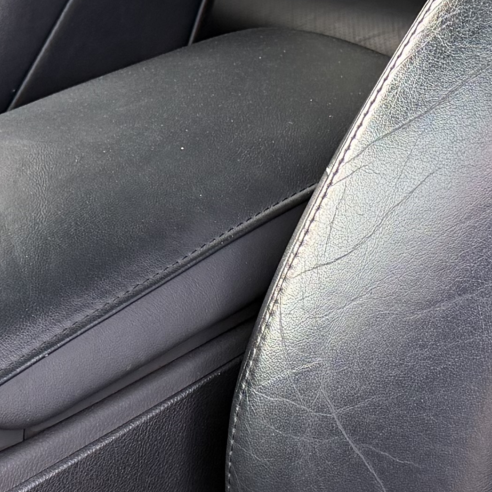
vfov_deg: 15.0
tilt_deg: -22.8
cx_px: 229
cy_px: 279
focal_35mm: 116
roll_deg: +6.9
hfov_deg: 15.0
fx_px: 1865
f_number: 1.78
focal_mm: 6.76
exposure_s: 1/121
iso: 125
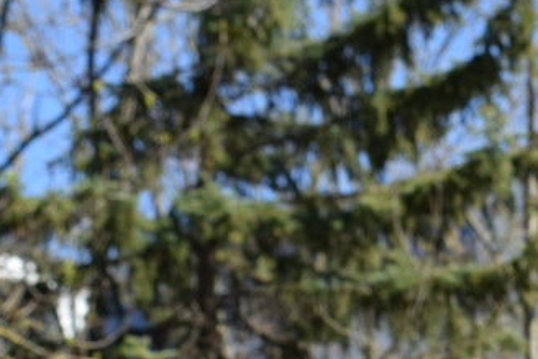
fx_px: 2257
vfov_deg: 8.8
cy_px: 574
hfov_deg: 13.0
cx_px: 776
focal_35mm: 151
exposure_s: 1/320
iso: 200
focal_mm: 22
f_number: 9
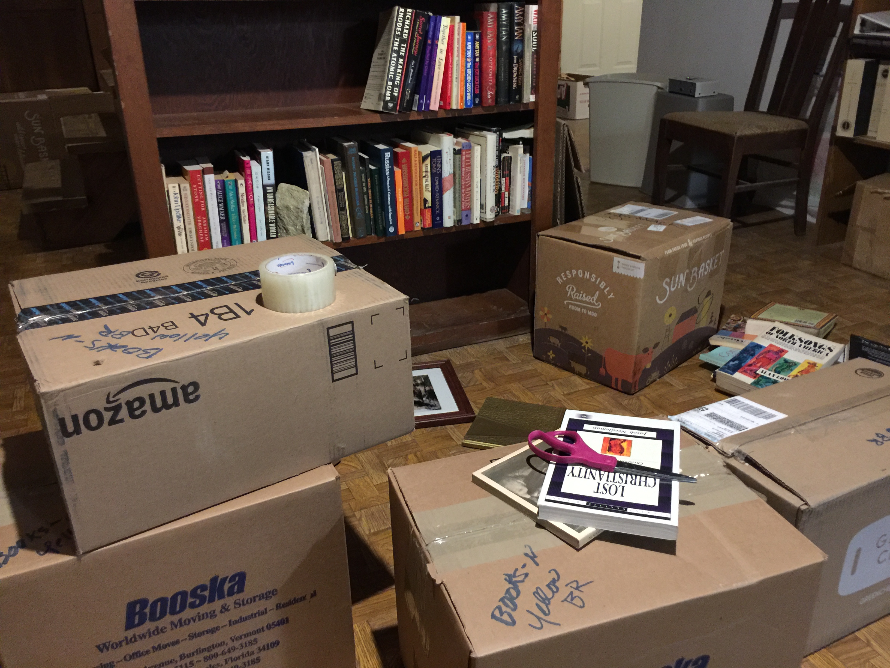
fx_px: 746
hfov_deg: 61.7
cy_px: 334
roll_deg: +1.1
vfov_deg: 48.2
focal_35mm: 29
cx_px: 445
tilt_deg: -22.8
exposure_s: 1/4
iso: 100
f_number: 2.2
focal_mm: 4.15
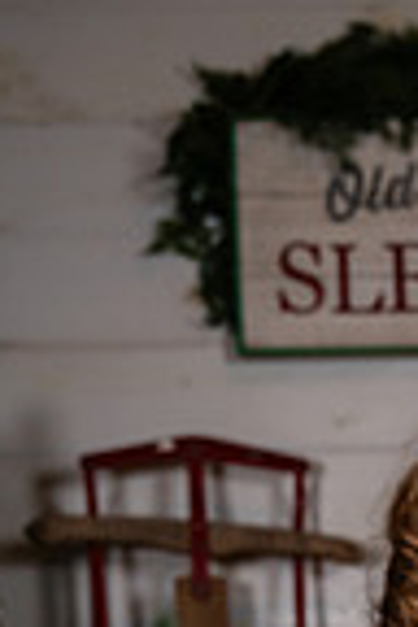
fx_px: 1846
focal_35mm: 106
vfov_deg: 17.4
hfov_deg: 12.4
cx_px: 601
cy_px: 927
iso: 200
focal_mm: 34
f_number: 4
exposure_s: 1/250
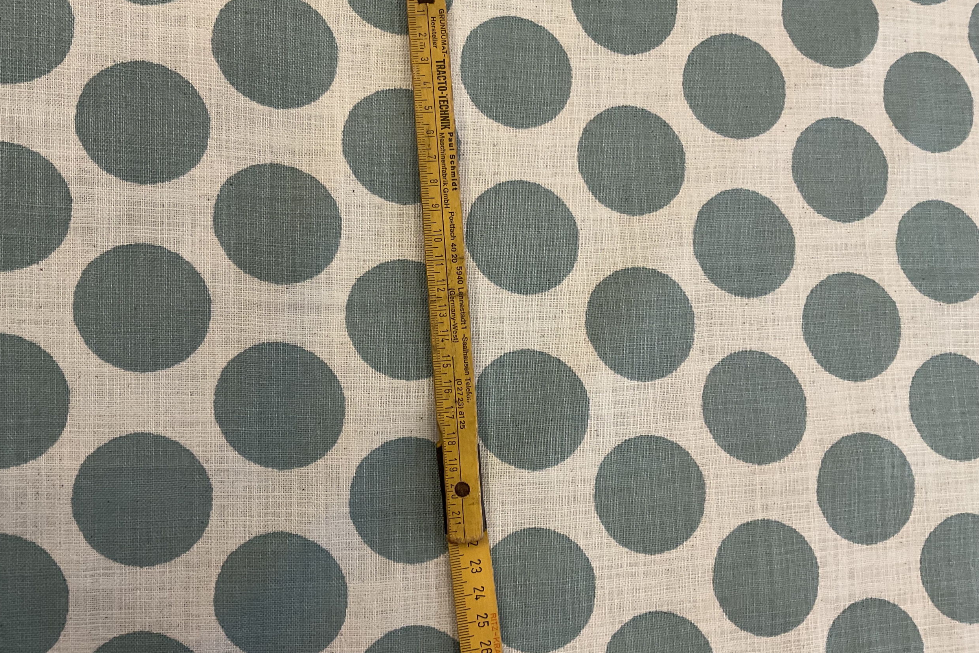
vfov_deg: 42.2
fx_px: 843
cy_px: 281
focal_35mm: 31
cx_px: 479
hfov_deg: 60.3
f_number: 1.8
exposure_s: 1/50
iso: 80
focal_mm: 3
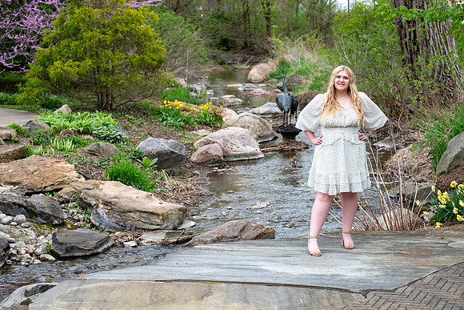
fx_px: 967
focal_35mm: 75
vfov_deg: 18.2
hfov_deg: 27.0
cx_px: 232
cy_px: 155
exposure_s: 1/320
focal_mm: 50
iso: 250
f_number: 2.8
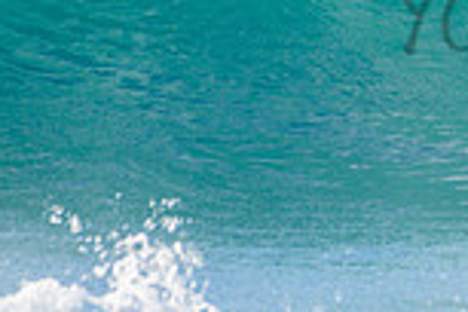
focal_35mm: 2318
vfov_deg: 0.6
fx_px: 30132
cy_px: -20
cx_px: 707
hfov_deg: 0.9
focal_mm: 500
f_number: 5.6
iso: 200
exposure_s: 1/2000
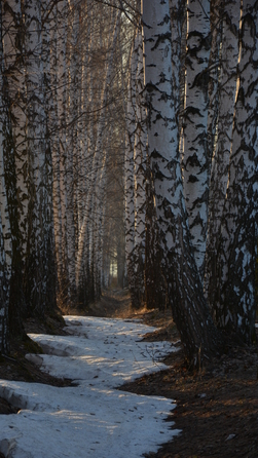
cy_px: 229
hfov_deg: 7.3
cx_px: 111
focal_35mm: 167
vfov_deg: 12.9
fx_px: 2025
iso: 160
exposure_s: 1/160
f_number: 5.6
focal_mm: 105
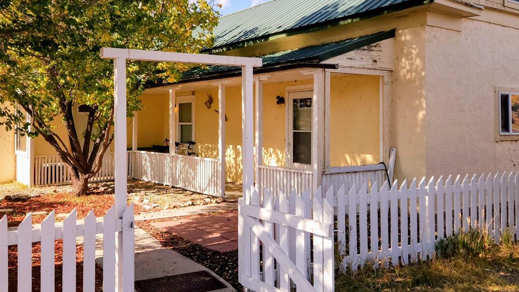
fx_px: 482
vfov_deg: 33.6
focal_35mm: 35
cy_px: 112
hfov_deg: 56.5
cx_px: 233
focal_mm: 5.4
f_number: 1.8
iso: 40
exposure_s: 1/1252
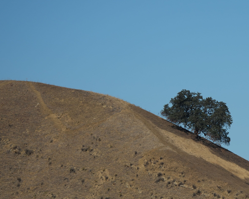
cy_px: 129
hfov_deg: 3.5
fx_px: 4024
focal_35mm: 546
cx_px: 207
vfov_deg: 2.8
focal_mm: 273
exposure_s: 1/2500
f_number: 6.3
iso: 320
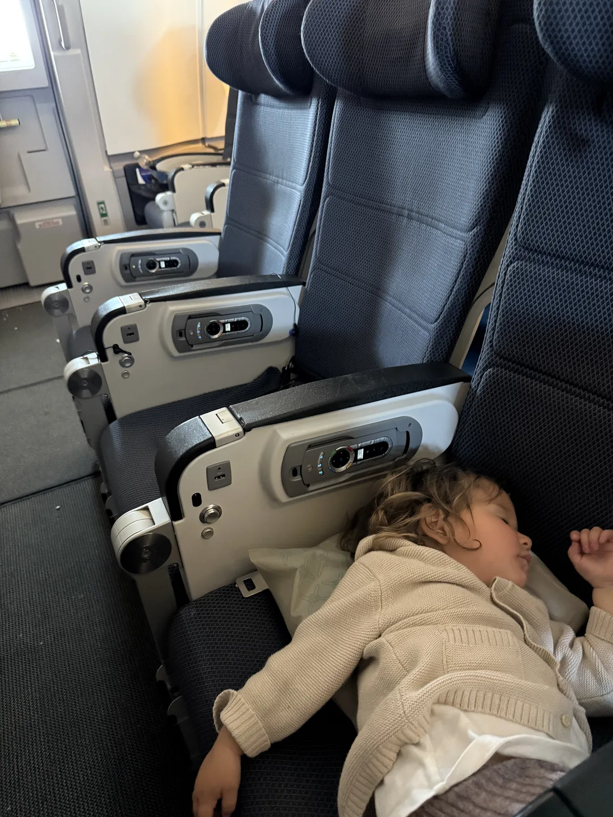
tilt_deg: -30.3
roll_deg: +8.0
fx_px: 567
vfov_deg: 71.6
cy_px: 408
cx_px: 306
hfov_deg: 56.8
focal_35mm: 24
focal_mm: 6.76
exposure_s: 1/25
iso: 1000
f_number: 1.78
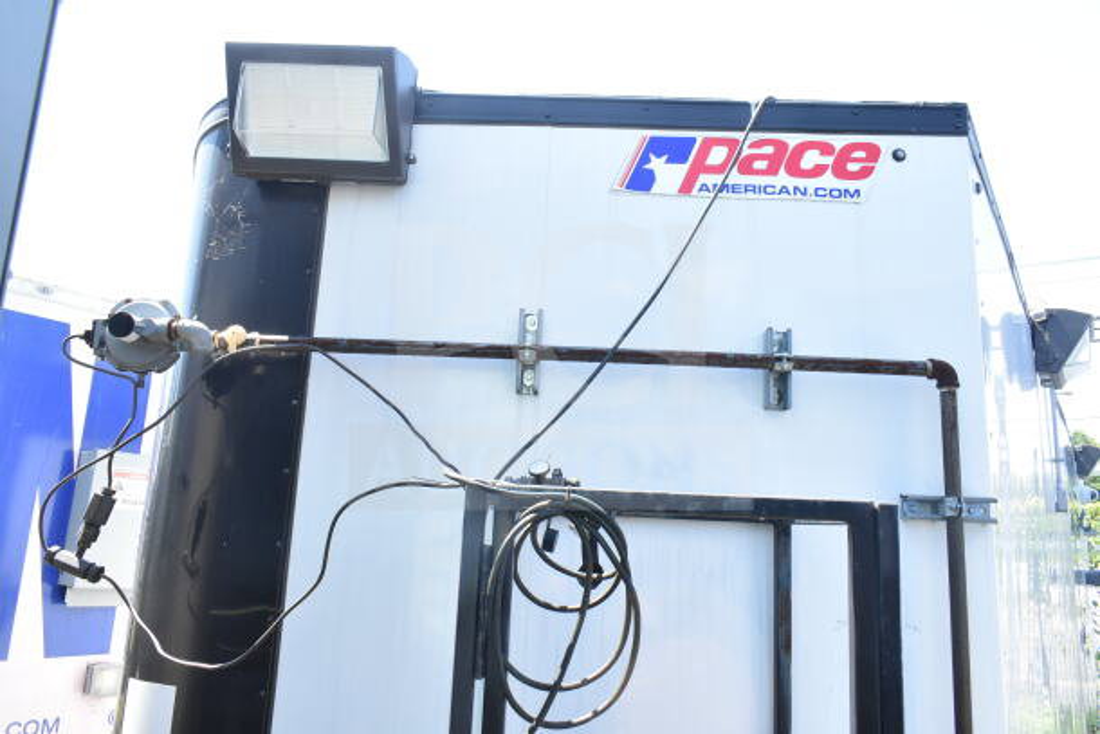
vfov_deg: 48.0
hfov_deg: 67.4
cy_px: 367
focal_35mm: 27
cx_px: 550
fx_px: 825
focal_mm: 18
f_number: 10
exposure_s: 1/400
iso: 1600
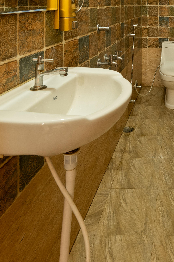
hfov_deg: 39.7
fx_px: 210
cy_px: 31
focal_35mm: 29
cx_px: 173
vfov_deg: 55.9
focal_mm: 14
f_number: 8
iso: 640
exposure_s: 1/2
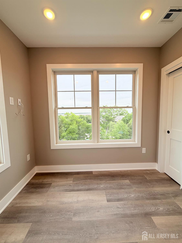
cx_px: 91
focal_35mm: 14
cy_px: 122
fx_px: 98
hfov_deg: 85.7
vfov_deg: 102.0
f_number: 2.2
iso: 20
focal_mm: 2.22
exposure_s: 1/120
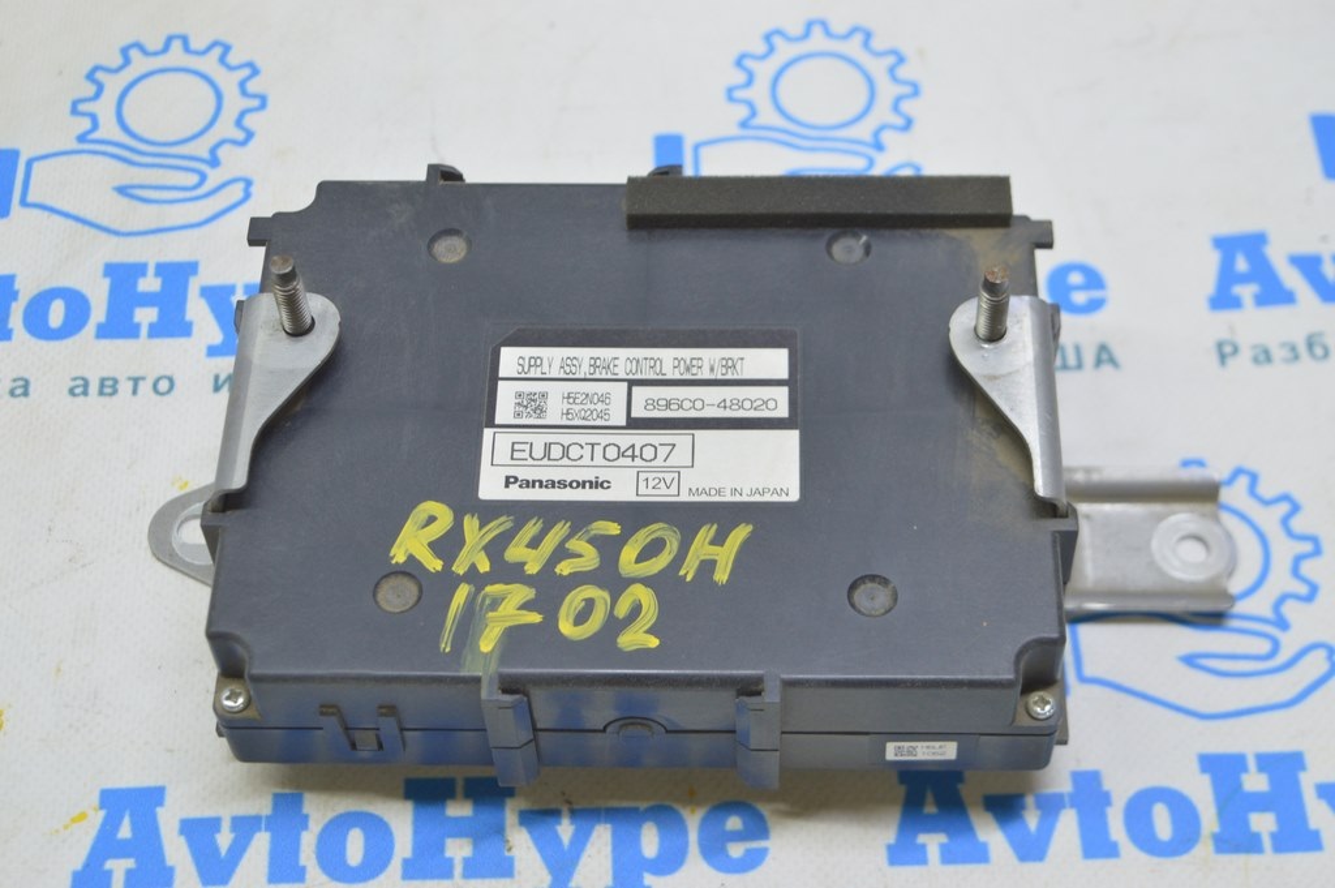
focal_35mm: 60
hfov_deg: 33.4
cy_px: 444
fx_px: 2223
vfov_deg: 22.6
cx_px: 668
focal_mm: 40
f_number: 5.6
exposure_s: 1/20
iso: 400
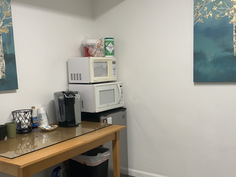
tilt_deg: -5.7
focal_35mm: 41
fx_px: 279
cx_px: 119
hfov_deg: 45.8
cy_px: 100
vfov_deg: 35.1
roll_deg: +2.2
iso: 64
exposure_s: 1/60
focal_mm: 3
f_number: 1.8
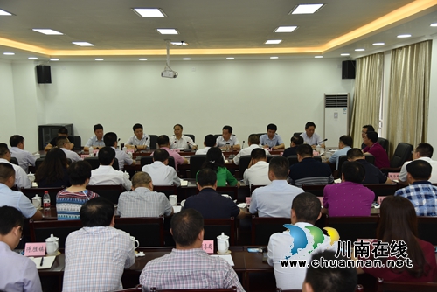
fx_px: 462
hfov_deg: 50.7
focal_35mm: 38
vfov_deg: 35.1
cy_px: 146
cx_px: 218
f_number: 4.5
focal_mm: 38
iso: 400
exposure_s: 1/80
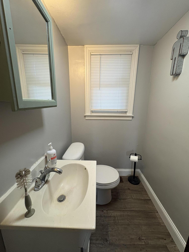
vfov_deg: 102.1
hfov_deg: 85.7
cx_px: 94
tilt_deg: -12.1
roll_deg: -0.1
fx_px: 102
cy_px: 126
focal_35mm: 14
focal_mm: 2.22
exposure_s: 1/120
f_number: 2.2
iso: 160
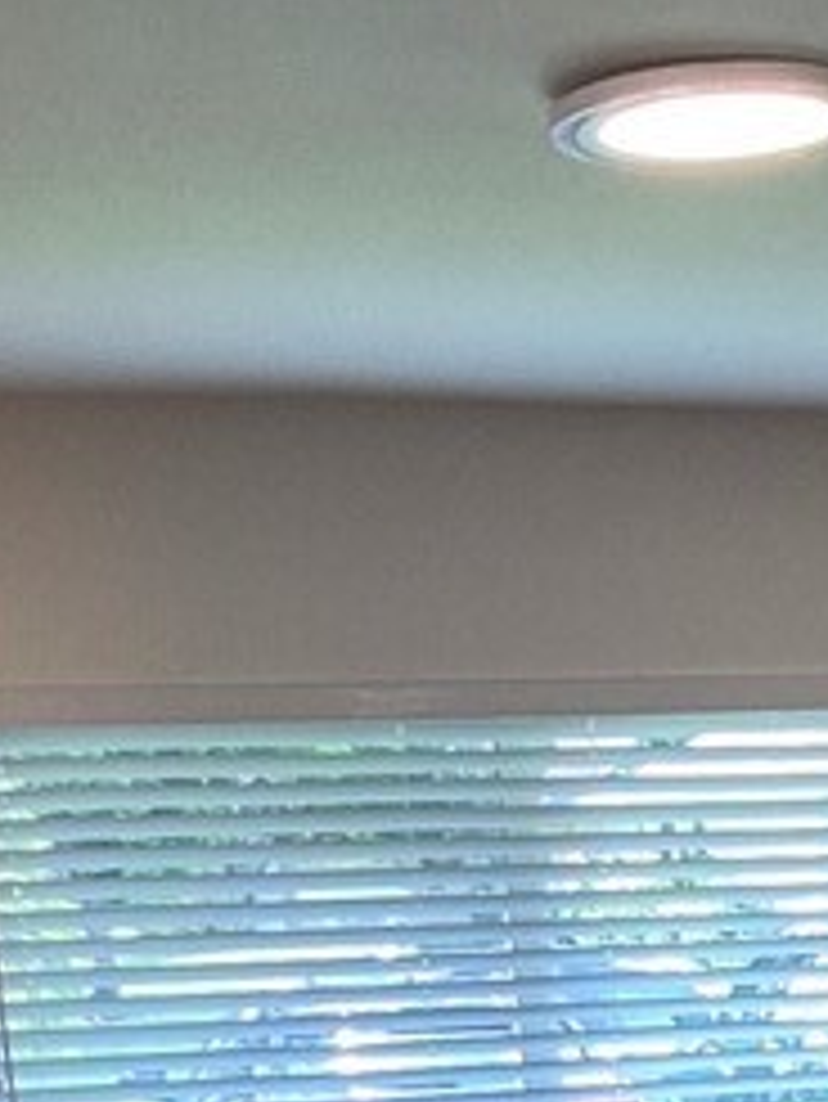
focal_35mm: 85
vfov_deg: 20.5
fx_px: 2709
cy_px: 1529
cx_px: 1210
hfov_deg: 16.0
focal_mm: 1.74
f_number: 2.2
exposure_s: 1/120
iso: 64
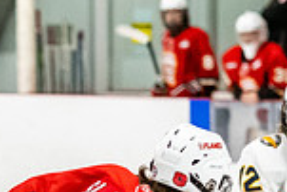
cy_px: 245
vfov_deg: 2.0
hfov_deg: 3.0
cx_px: 26
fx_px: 5530
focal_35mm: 693
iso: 3200
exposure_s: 1/800
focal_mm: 98
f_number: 2.8
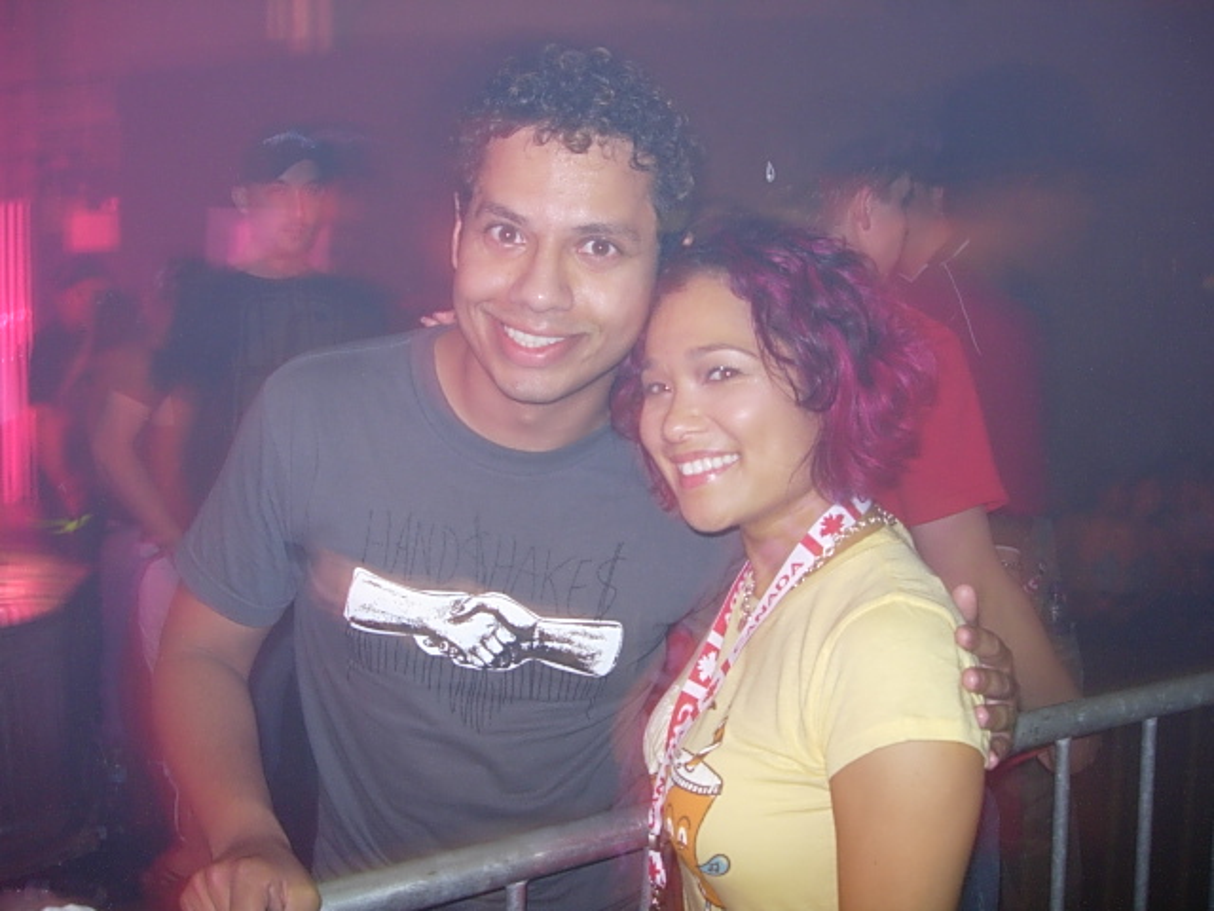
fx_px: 1333
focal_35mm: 38
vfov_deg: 37.7
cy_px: 456
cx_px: 607
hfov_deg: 49.0
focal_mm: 7.8
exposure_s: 1
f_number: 2.8
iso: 79
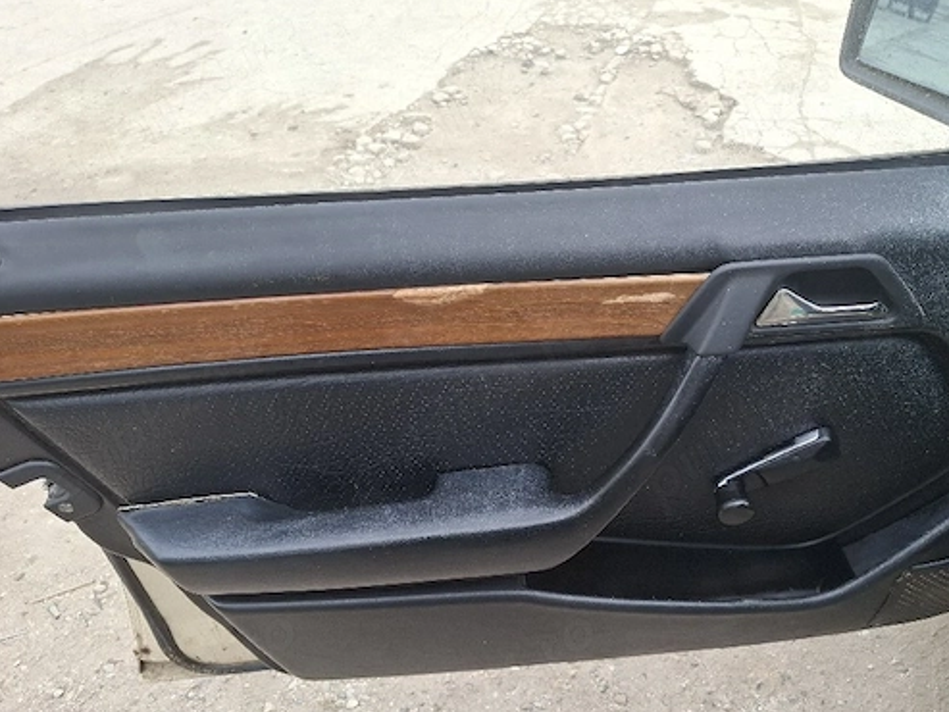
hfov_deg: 63.1
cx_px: 547
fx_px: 768
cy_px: 418
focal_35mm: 28
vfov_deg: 49.5
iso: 50
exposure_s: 1/256
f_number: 1.8
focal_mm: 5.54
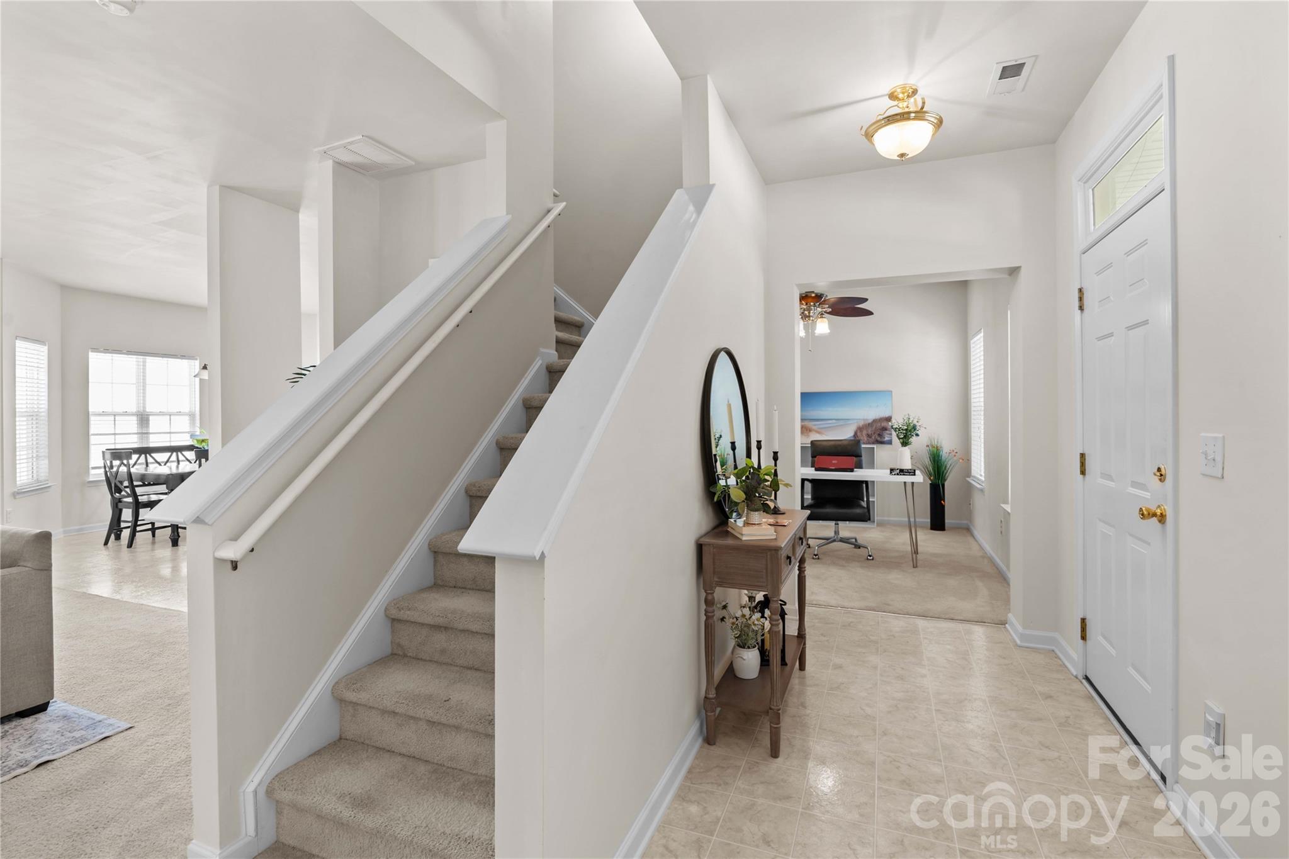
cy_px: 430
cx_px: 644
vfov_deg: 73.7
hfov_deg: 96.7
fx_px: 573
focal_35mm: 16
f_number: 8
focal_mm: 16
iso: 100
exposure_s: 1/2
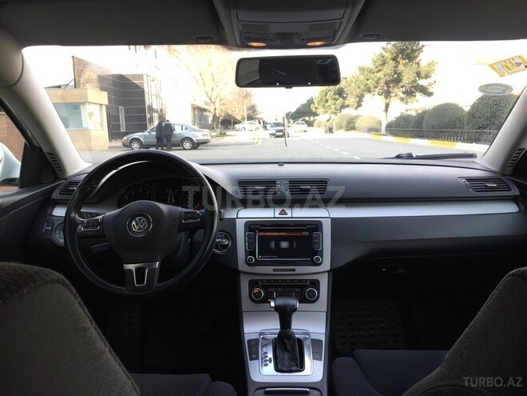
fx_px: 442
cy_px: 198
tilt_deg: -10.3
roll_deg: +1.9
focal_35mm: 29
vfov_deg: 48.2
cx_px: 264
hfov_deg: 61.7
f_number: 2.2
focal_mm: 4.15
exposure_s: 1/128
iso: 32
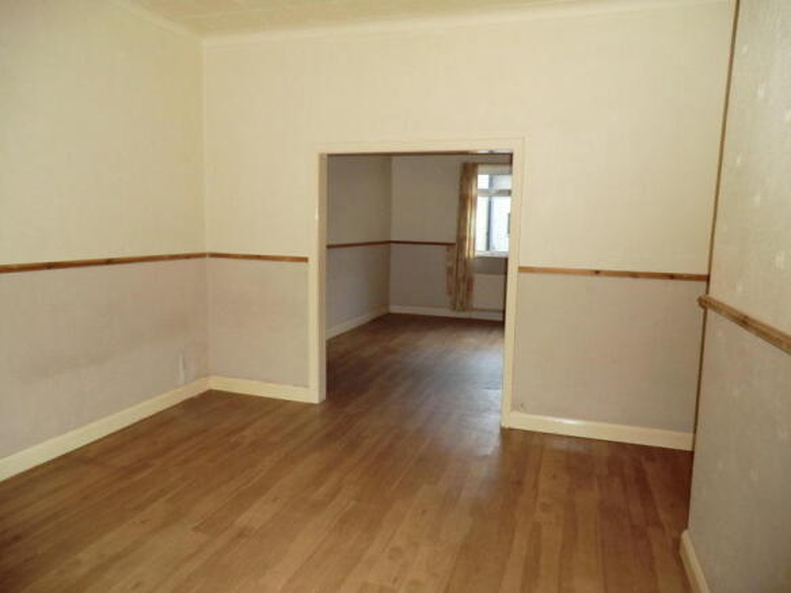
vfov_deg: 56.8
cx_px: 396
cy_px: 296
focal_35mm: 24
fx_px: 548
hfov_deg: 71.6
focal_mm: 4.3
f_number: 3.2
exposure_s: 1/40
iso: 400
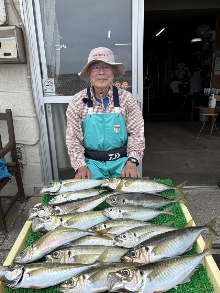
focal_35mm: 26
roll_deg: +1.8
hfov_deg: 53.0
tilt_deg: -16.0
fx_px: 220
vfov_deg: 67.3
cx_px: 110
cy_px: 146
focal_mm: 5.96
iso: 50
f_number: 1.6
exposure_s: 1/2288
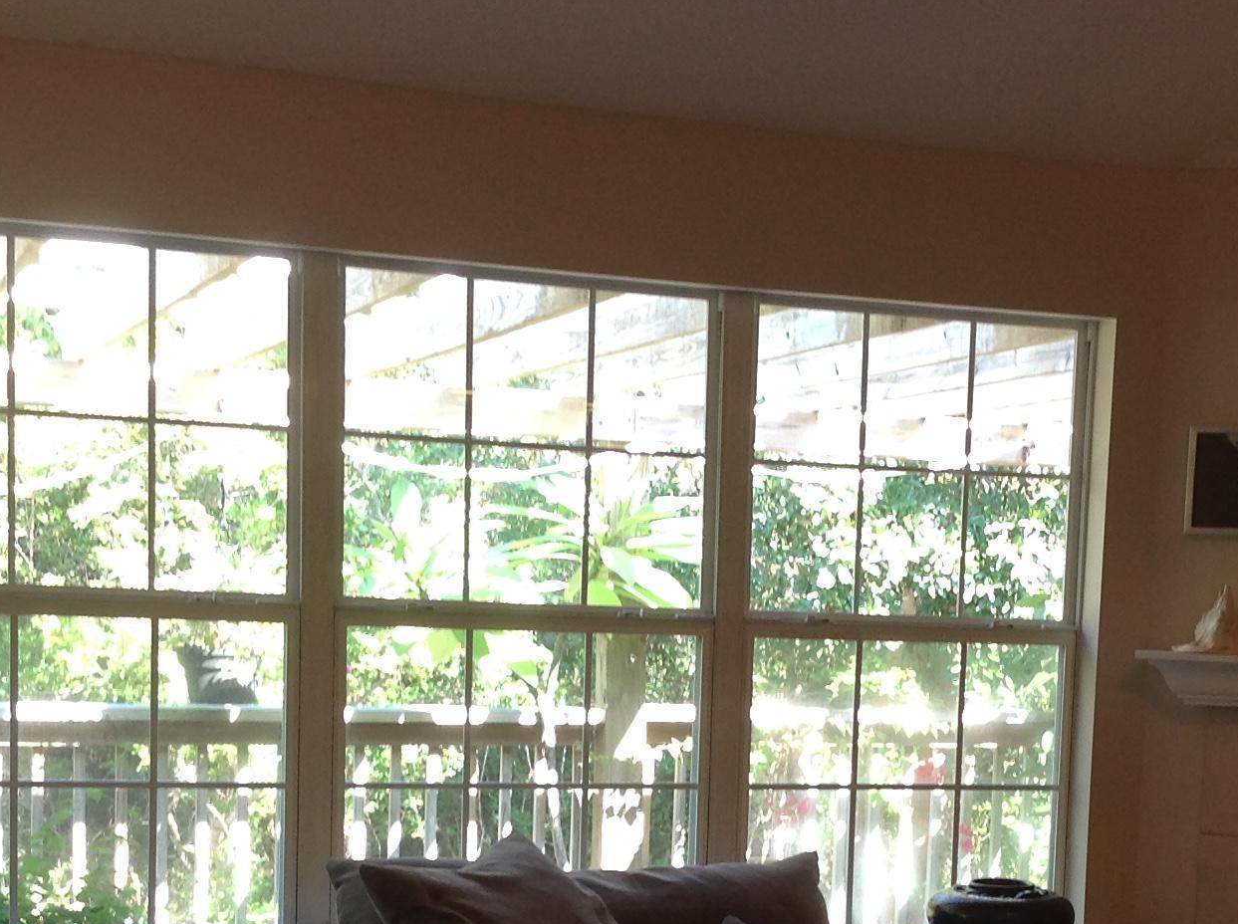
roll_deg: -1.5
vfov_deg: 19.7
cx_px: 855
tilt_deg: -6.8
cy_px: 830
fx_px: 2606
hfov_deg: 26.5
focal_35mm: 73
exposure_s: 1/40
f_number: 2.4
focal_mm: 4.28
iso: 64
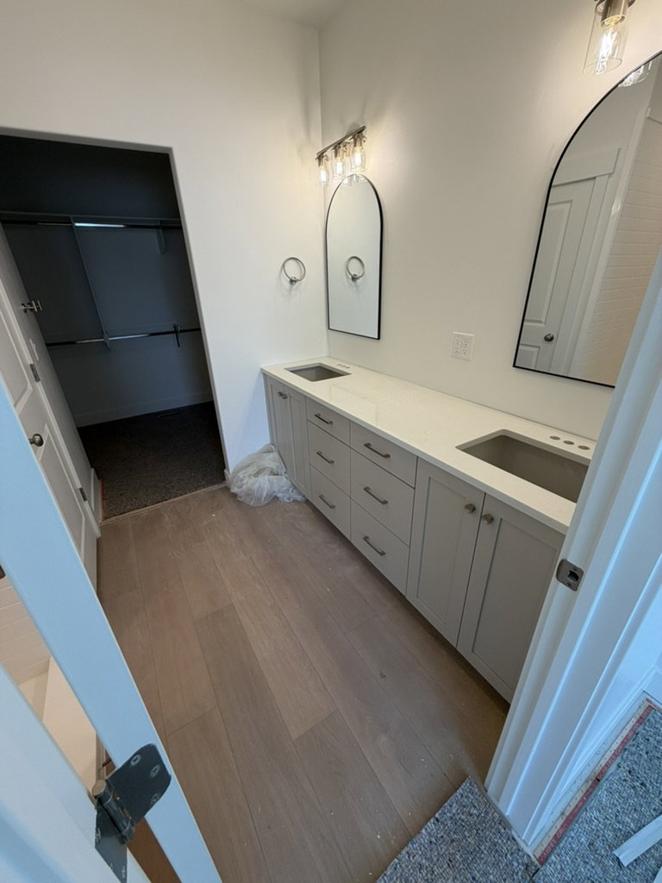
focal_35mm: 14
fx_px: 357
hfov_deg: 85.7
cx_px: 331
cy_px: 442
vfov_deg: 102.1
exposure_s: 1/120
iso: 64
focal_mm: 2.22
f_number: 2.2
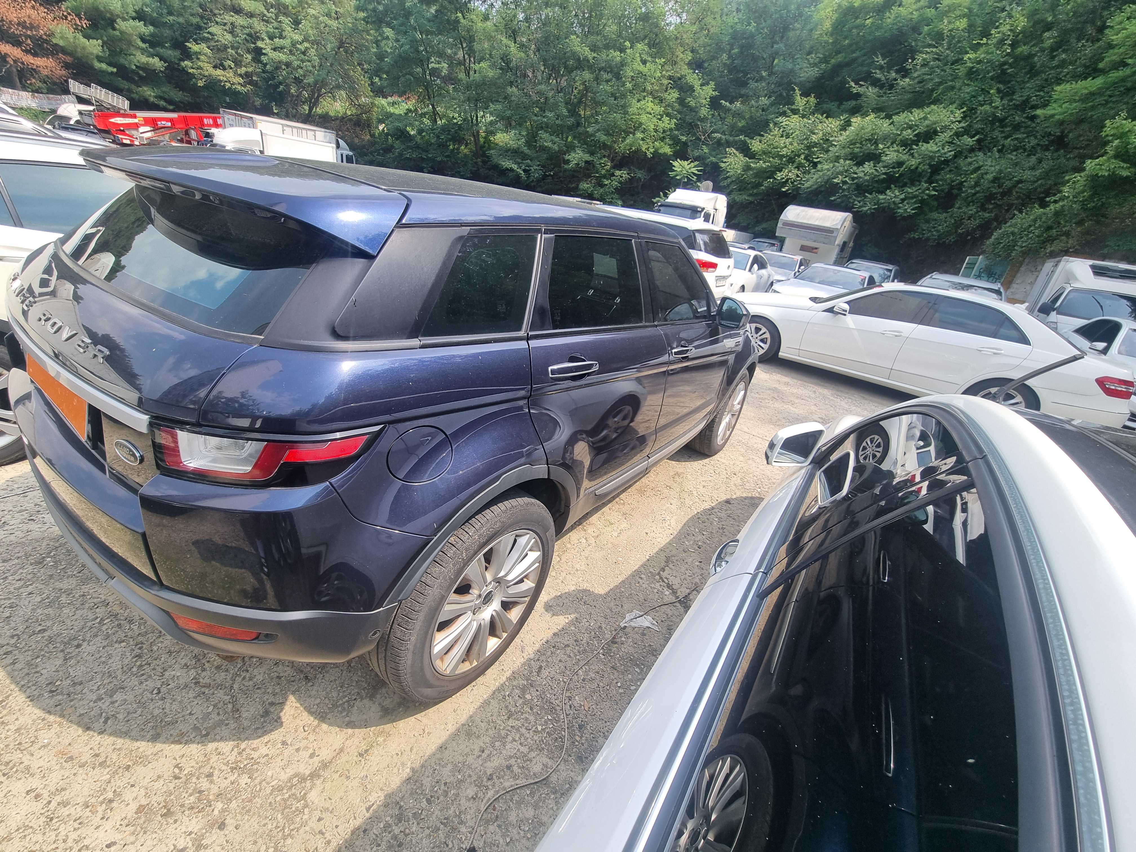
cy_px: 426
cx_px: 568
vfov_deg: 89.9
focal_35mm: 13
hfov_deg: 106.2
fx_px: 427
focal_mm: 2.2
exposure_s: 1/788
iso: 50
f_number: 2.2
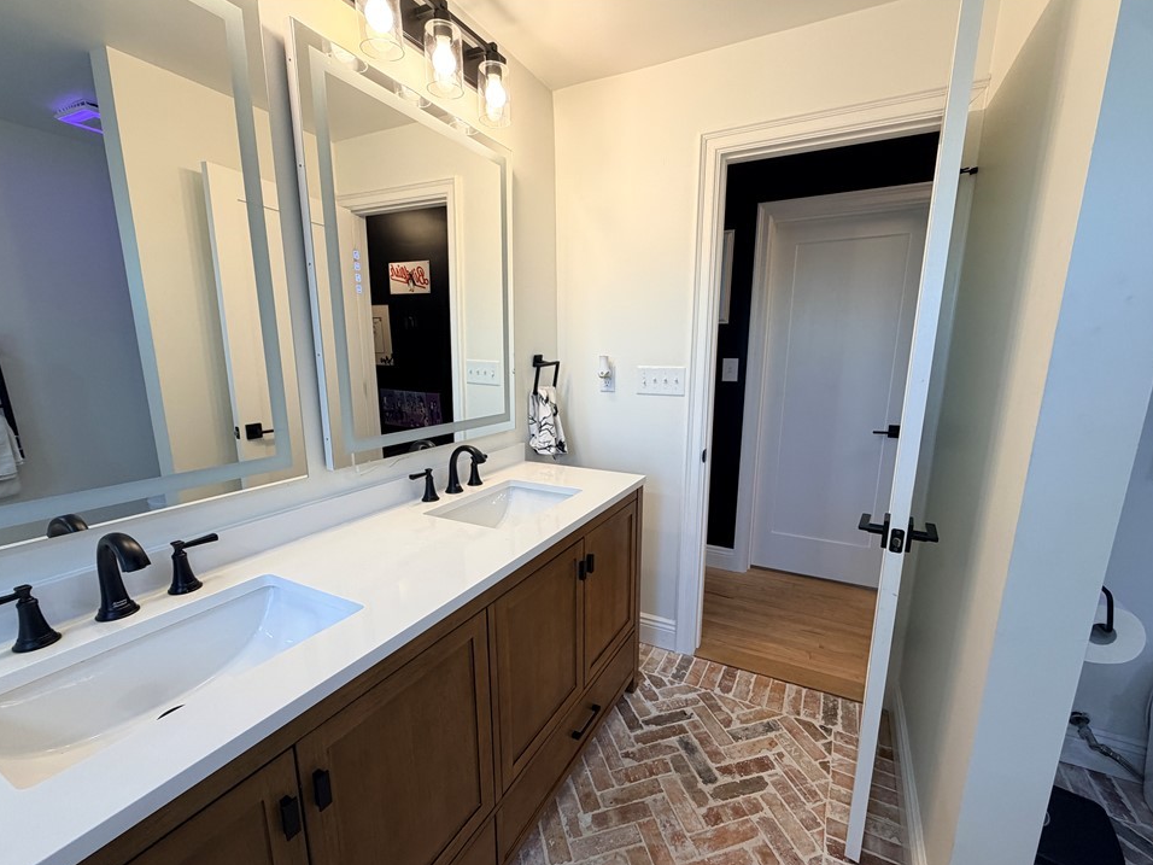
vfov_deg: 81.7
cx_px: 592
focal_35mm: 15
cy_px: 455
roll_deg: +0.2
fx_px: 500
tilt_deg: -12.3
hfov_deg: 98.1
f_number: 2.2
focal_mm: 2.22
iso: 125
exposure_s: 1/120
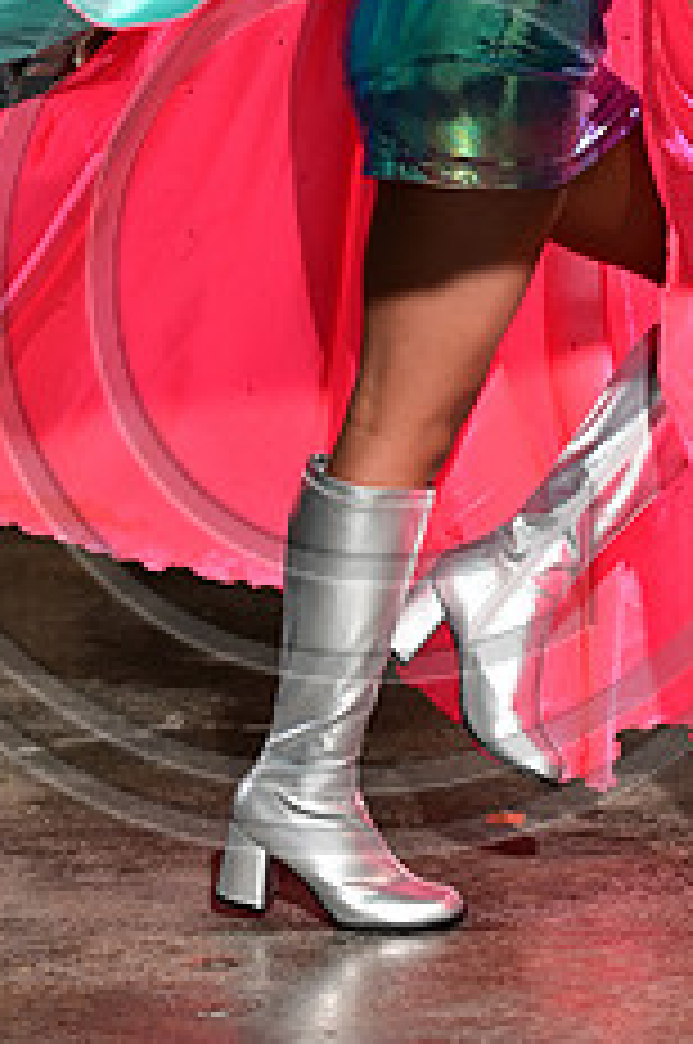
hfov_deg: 7.8
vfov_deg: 11.7
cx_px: 342
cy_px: 270
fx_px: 5068
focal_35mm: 175
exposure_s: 1/160
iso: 1000
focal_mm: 70
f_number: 6.3
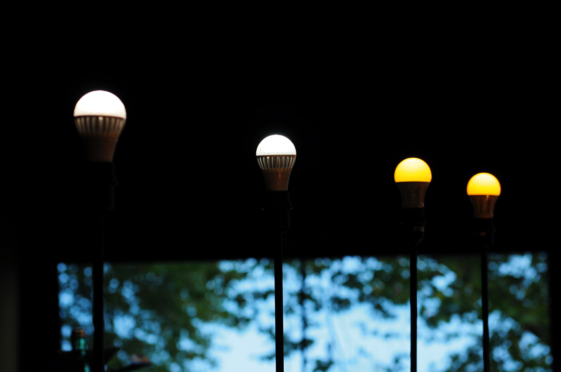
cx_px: 280
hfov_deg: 20.6
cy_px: 186
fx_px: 1541
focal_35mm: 99
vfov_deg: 13.8
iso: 200
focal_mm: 66
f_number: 4
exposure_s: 1/250
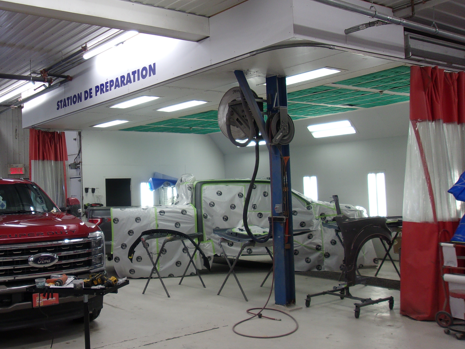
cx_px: 148
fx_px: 510
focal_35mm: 38
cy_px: 174
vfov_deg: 37.7
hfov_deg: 48.0
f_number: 3
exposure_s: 1/38
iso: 80
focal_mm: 4.9
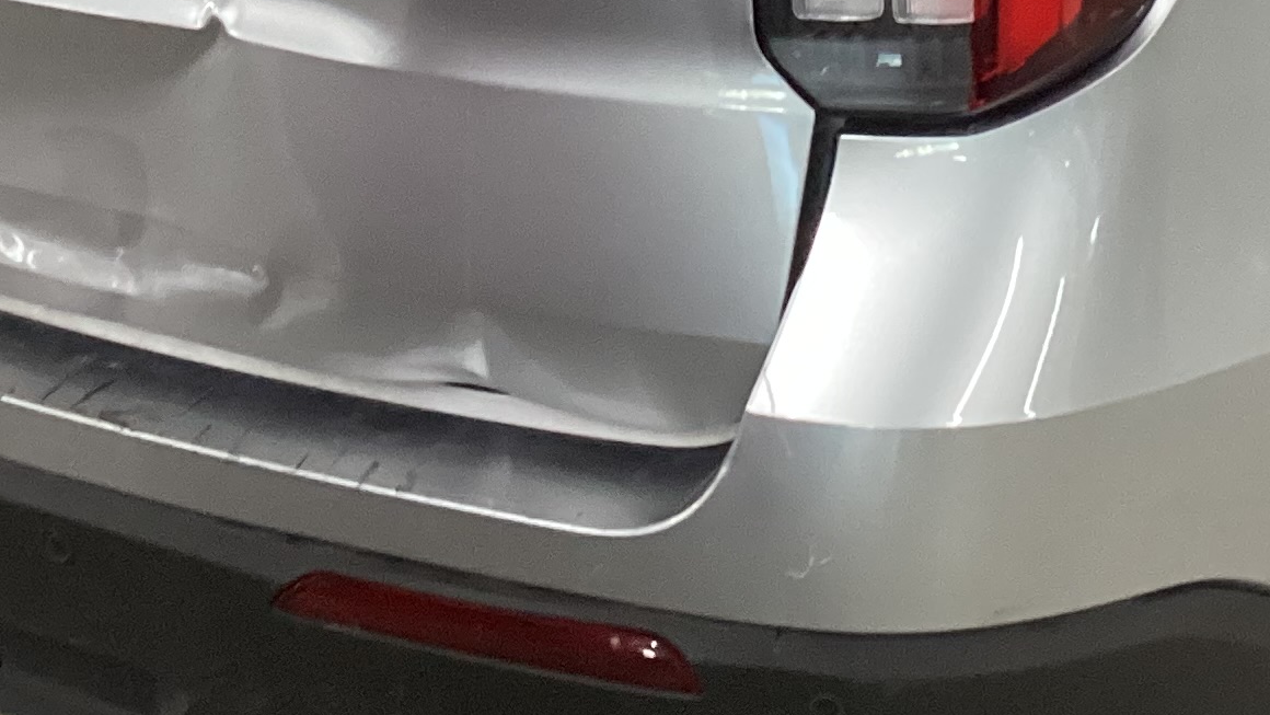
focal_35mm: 95
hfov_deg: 22.4
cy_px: -305
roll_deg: +0.4
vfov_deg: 12.2
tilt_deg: -17.4
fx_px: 3200
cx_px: 788
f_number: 2.4
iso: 320
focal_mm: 3.3
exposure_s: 1/50
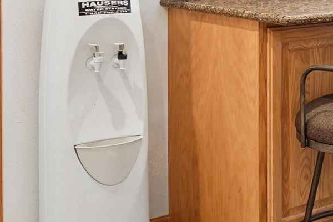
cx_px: 393
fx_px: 805
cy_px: -90
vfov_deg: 14.8
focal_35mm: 87
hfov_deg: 21.8
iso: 400
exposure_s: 1/8
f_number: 9
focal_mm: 17
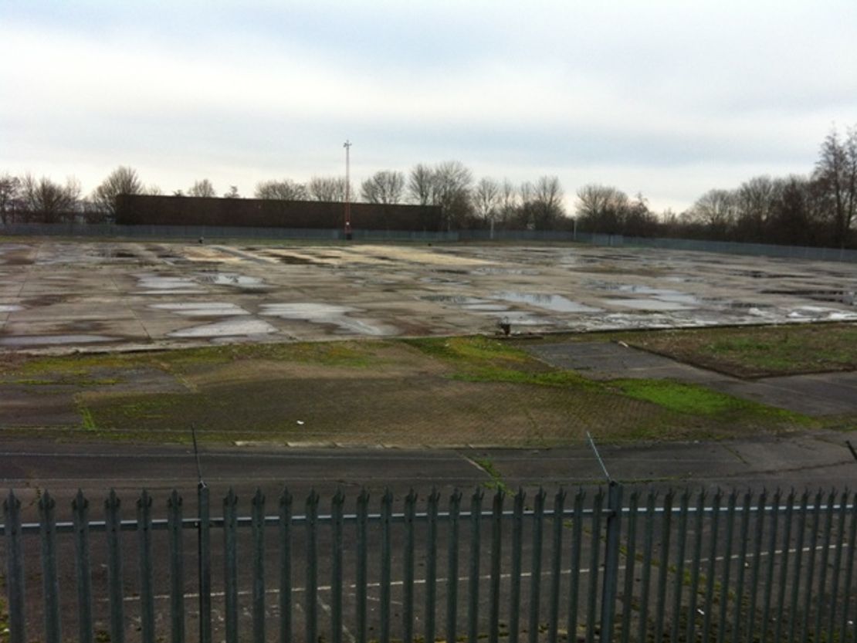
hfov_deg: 52.6
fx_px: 867
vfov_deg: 40.7
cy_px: 322
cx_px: 428
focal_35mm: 35
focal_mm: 3.85
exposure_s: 1/100
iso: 100
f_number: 2.8
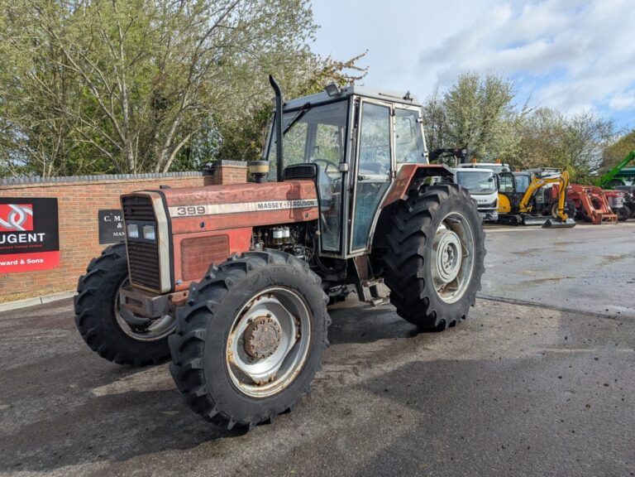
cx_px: 318
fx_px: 440
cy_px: 238
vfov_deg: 56.8
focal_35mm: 24
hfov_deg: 71.6
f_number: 1.85
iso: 45
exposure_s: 1/1742
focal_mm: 6.81
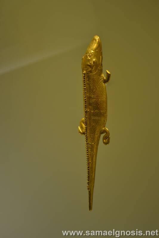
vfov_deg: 27.0
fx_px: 497
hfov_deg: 18.2
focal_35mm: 75
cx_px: 80
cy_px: 119
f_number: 5.6
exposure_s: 1/15
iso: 160
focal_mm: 50
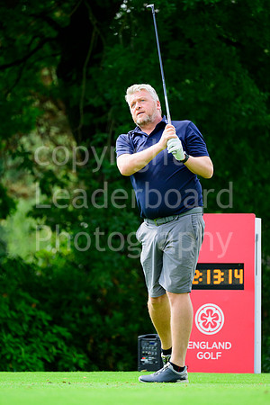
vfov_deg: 6.4
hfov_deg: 4.3
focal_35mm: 320
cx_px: 135
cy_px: 202
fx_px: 3600
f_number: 5.3
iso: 1600
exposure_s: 1/2000
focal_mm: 320
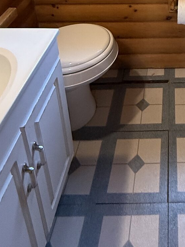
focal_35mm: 38
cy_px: -53
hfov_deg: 35.1
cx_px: 173
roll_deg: -0.3
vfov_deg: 36.8
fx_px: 271
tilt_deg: -20.7
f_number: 2.2
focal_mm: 2.22
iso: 400
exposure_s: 1/120
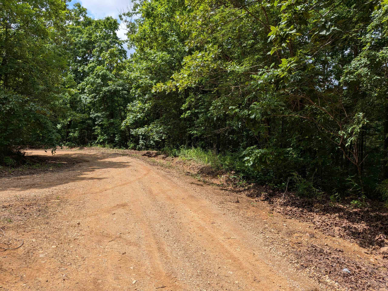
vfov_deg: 56.8
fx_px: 269
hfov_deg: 71.6
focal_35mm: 24
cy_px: 146
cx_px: 194
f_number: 1.7
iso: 29
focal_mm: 4.53
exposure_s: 1/1312
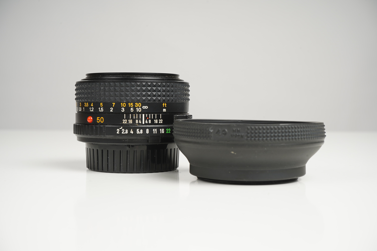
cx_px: 188
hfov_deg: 36.9
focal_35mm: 54
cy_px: 126
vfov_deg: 25.0
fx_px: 565
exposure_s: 1/160
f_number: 14
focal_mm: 54
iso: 160
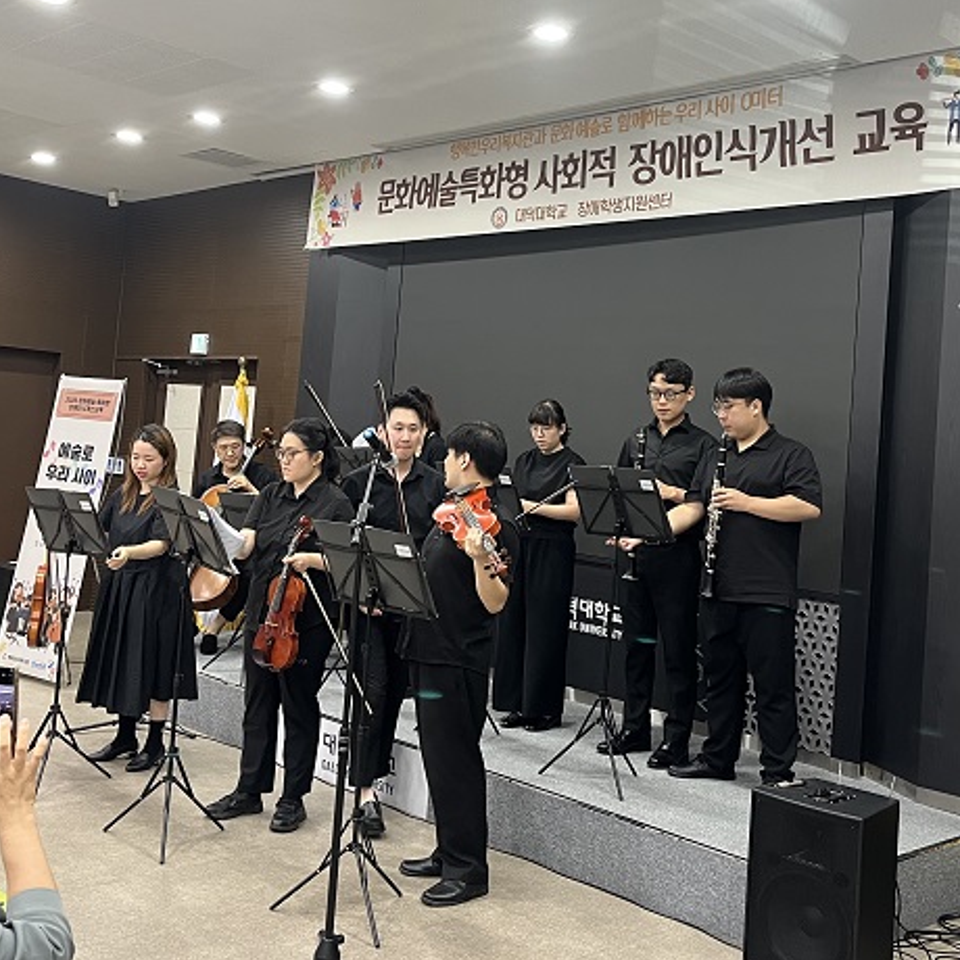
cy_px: 359
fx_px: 1255
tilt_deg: +3.0
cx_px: 495
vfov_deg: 41.6
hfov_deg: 41.9
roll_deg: -5.0
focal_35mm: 40
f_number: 1.6
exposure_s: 1/60
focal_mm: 5.1
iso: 200
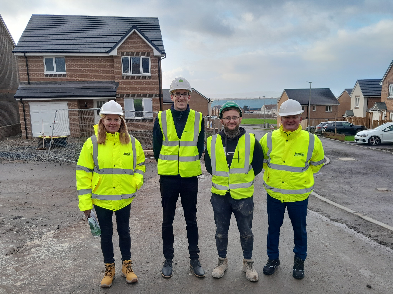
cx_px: 196
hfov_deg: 65.3
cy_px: 147
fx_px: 307
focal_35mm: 27
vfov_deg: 51.4
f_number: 1.8
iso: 40
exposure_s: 1/50
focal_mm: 4
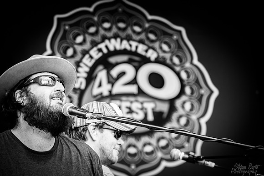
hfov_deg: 15.2
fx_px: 990
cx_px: 132
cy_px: 88
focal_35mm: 135
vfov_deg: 10.2
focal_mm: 135
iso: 800
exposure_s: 1/250
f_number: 5
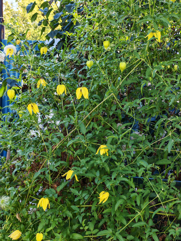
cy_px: 120
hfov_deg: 30.3
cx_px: 90
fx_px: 335
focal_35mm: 48
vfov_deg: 39.7
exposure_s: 1/120
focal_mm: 6.12
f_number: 1.9
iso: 50
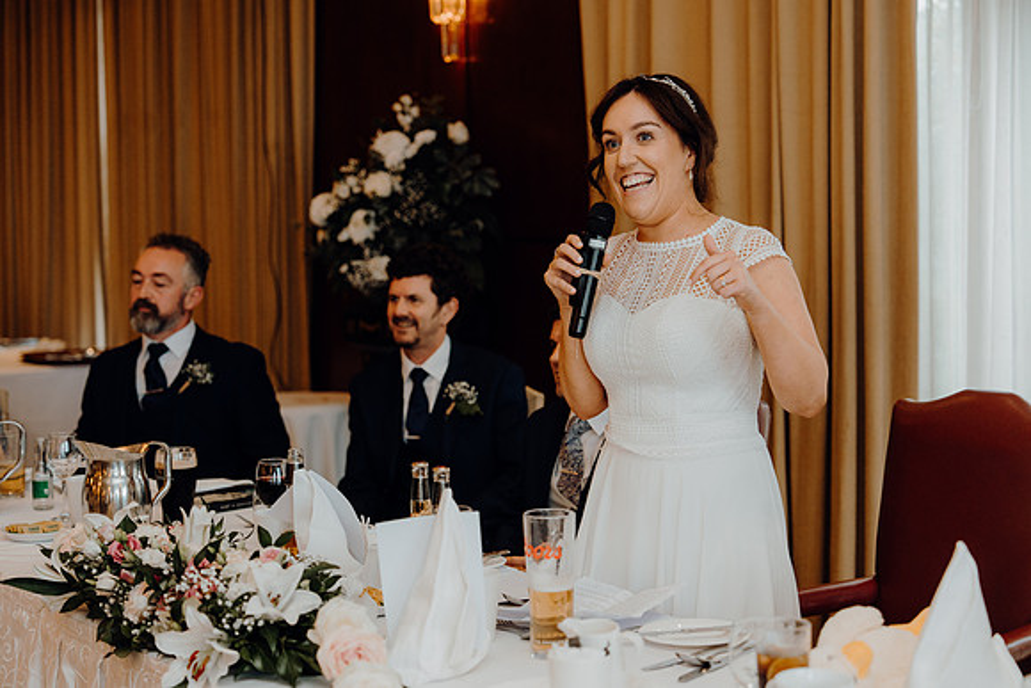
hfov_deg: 31.9
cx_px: 516
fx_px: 1805
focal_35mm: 63
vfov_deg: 21.6
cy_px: 344
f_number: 2.8
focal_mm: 63
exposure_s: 1/200
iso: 1250
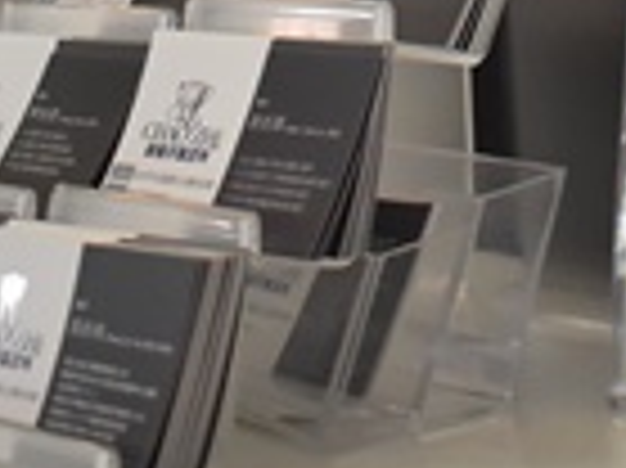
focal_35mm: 112
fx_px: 2024
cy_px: -320
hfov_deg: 16.9
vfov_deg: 12.3
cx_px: 739
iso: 1600
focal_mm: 18
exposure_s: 1/800
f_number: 4
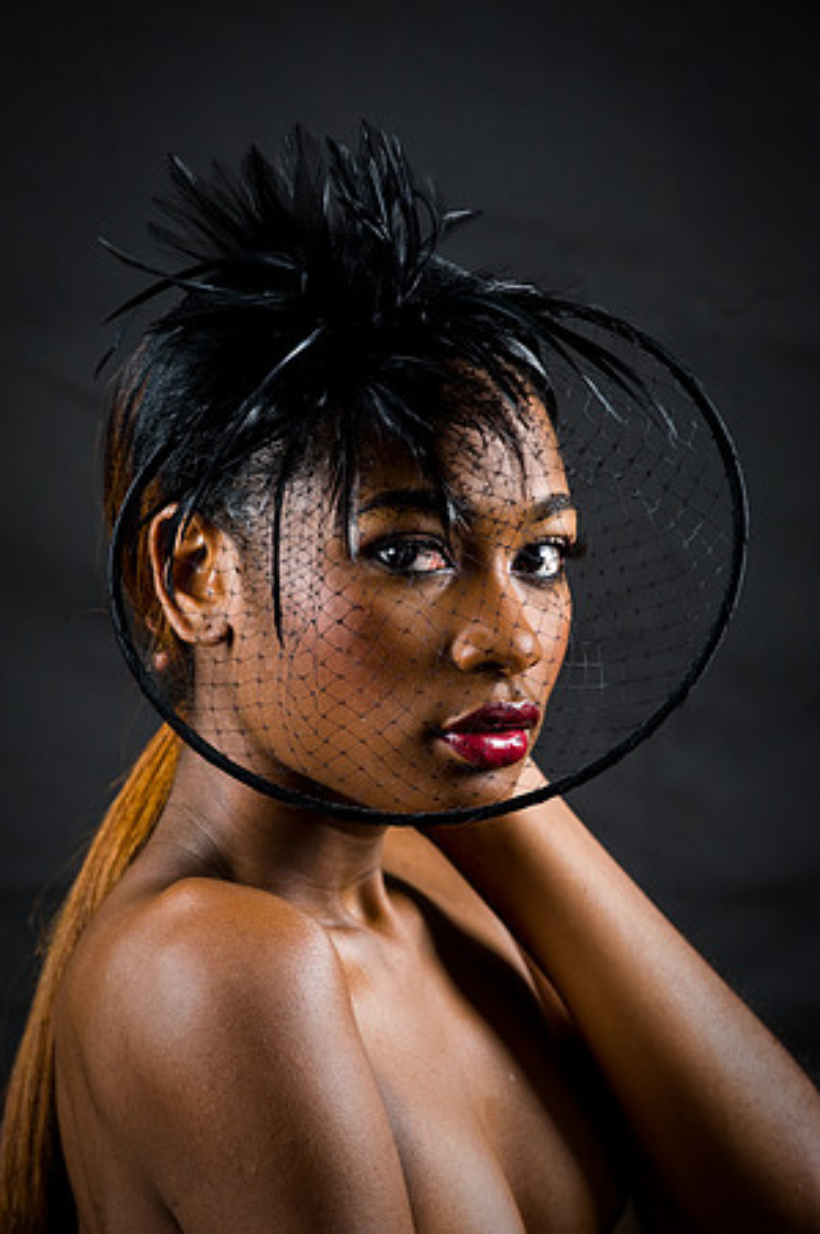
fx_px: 6849
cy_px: 617
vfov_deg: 10.3
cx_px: 410
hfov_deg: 6.9
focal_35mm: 200
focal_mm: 200
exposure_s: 1/125
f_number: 5.6
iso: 320
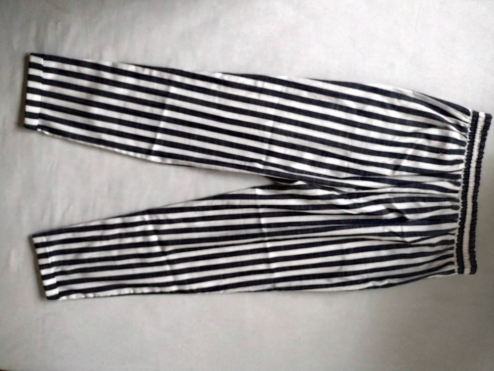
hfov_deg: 65.3
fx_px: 385
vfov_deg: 51.4
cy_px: 186
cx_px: 247
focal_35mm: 27
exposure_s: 1/25
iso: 1680
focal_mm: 4.71
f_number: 1.7
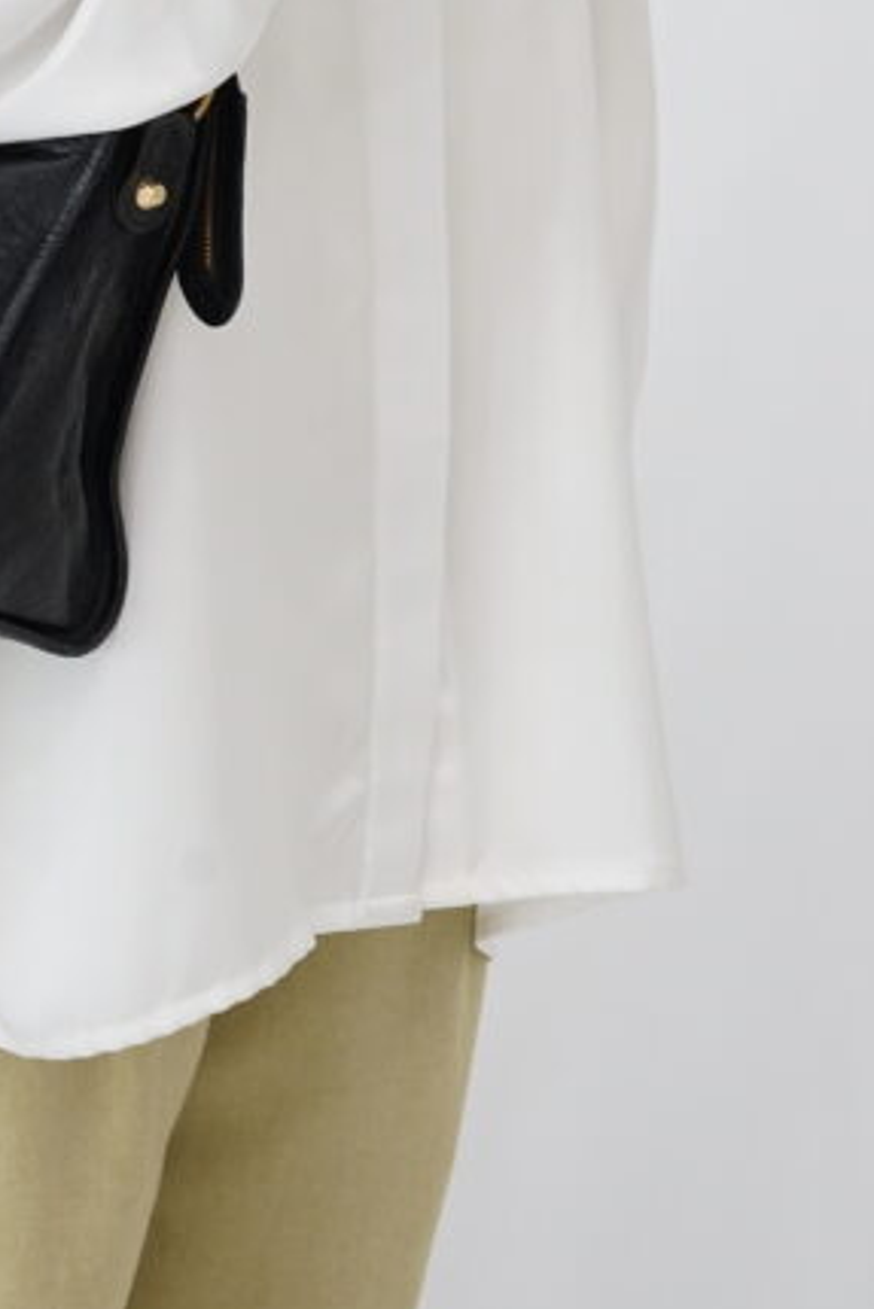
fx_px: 4330
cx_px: 32
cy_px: 234
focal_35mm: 119
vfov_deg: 17.0
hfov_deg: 11.4
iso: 640
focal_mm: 50
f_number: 6.3
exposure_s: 1/13
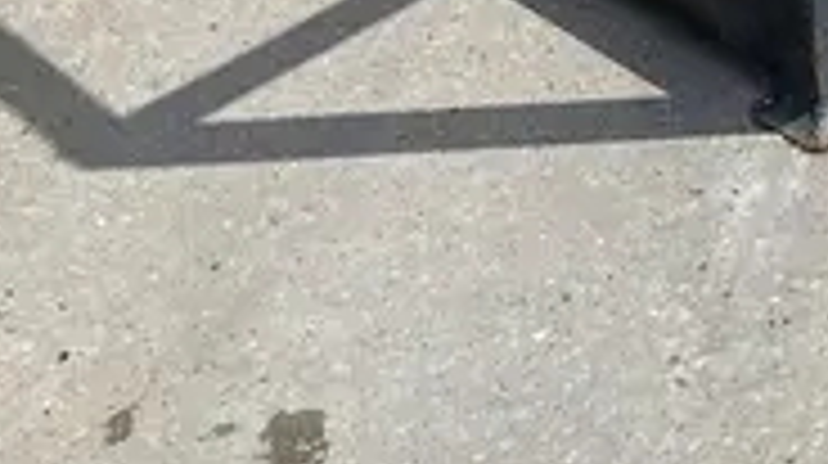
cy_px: -723
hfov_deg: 17.9
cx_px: 1040
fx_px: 2478
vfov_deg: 9.3
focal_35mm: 113
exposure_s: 1/6897
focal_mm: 4.2
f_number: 1.6
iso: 32
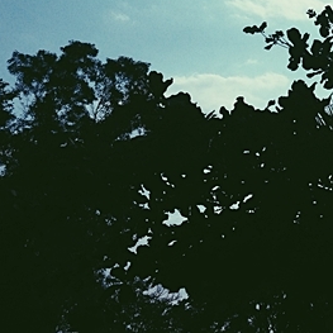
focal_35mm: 80
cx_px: 394
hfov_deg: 20.3
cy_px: 34
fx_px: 871
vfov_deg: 21.2
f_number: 2.4
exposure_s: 1/9091
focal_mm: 4.12
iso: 50
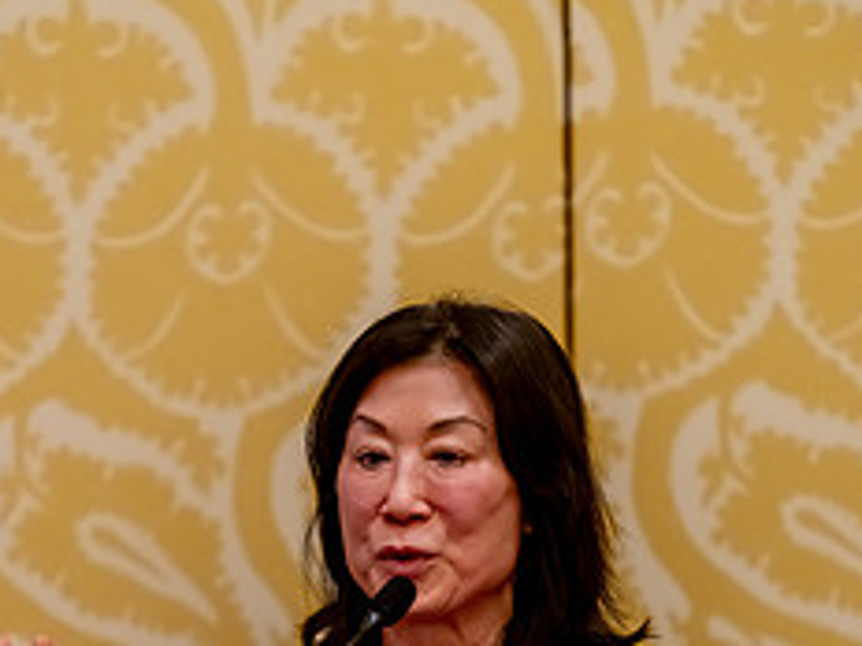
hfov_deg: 5.6
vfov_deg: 4.2
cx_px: 405
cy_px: 709
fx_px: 8840
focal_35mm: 355
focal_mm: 190
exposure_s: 1/160
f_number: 2.8
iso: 6400
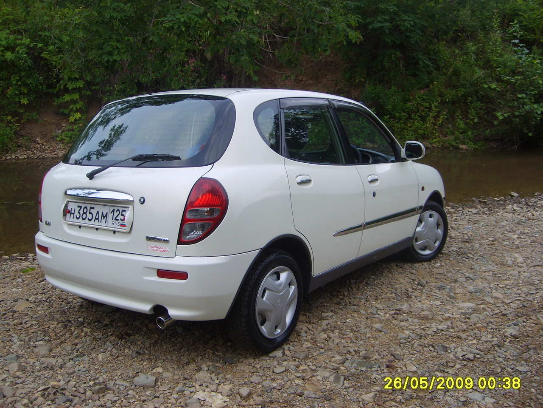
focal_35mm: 35
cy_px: 204
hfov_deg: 52.6
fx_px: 549
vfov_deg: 40.7
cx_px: 272
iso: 50
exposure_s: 1/90
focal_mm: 5.8
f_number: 2.8
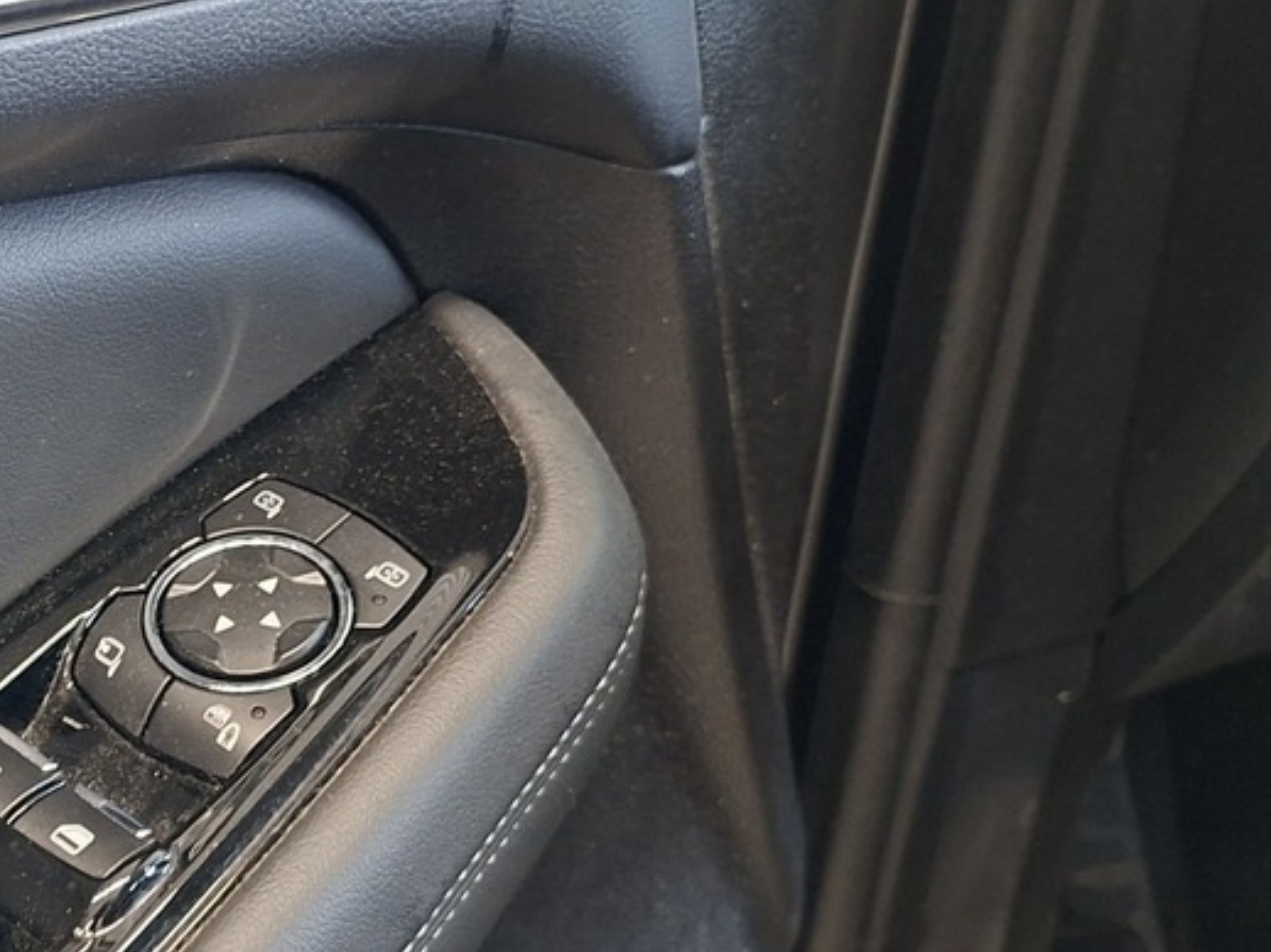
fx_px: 2349
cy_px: 513
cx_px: -56
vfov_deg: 22.9
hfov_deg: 28.1
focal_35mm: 64
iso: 320
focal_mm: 5.54
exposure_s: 1/25
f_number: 1.8
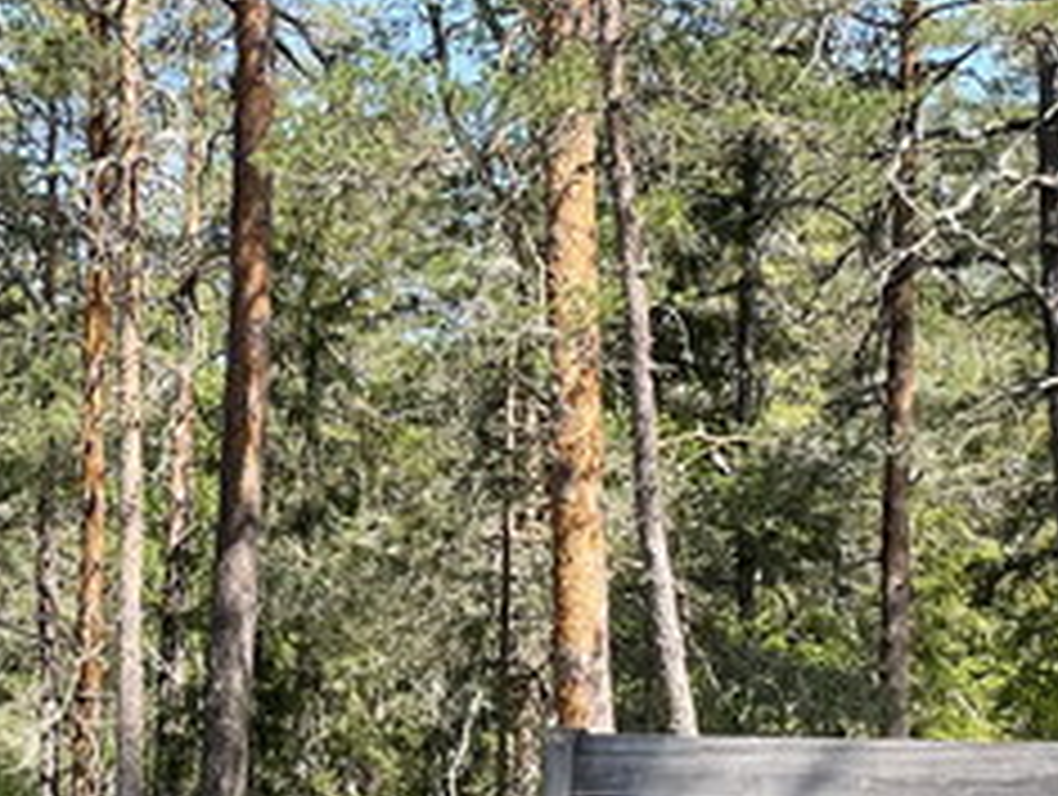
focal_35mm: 106
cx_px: 113
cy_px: 549
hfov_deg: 18.2
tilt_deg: +1.3
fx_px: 3245
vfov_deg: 14.0
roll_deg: -0.7
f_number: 1.6
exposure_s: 1/1171
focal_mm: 4.2
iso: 32
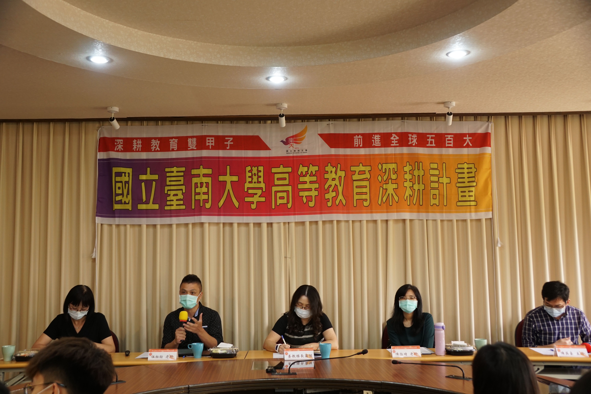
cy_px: 197
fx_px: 591
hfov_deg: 53.1
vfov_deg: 36.9
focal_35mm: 36
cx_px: 296
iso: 500
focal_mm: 24
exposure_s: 1/60
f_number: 4
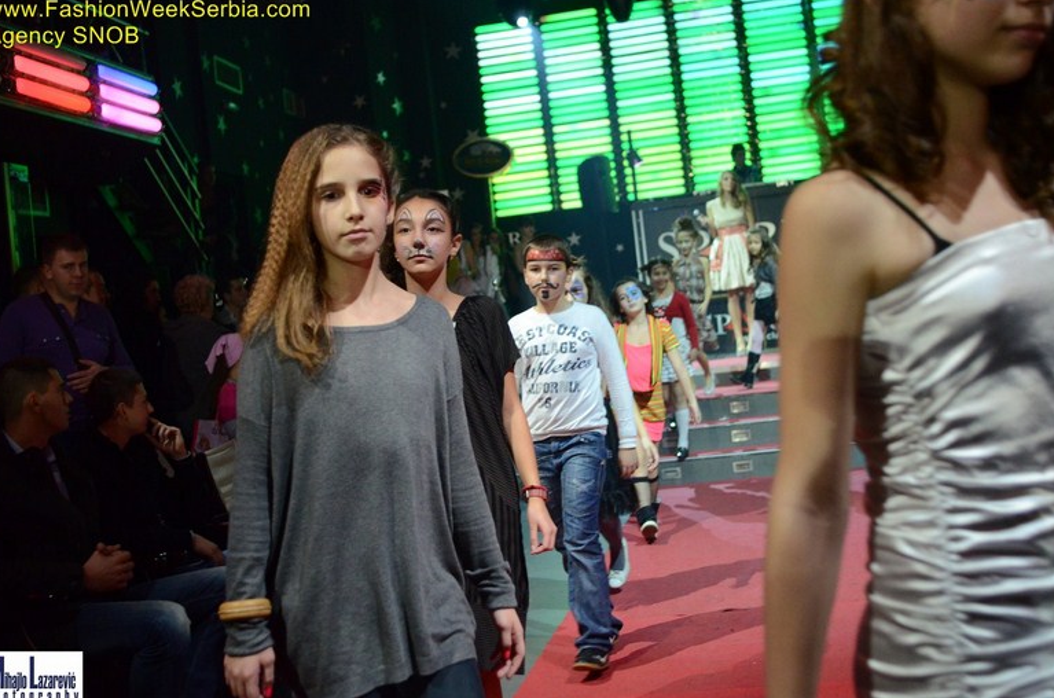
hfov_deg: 45.5
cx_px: 520
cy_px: 353
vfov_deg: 31.1
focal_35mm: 43
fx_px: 1256
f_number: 2.8
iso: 2000
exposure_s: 1/200
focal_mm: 28
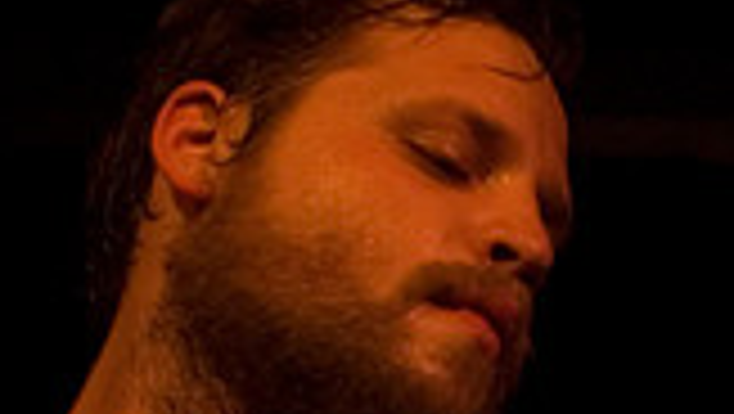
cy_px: 774
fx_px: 3815
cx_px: 743
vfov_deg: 6.1
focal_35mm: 196
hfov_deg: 10.9
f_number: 2.8
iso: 1600
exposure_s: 1/60
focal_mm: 35
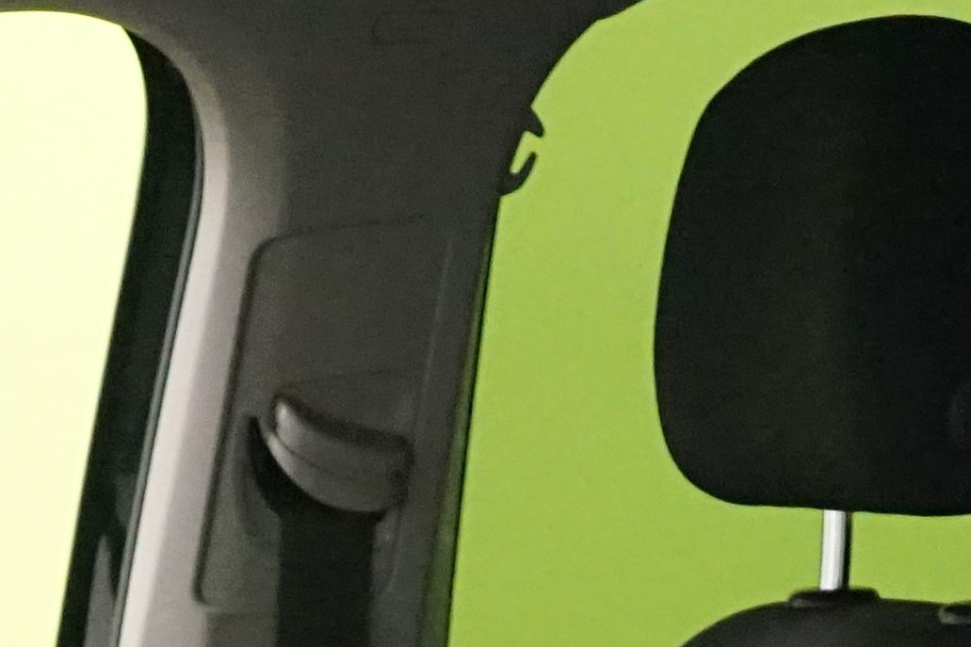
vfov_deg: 7.6
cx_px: 550
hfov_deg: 12.6
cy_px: 1810
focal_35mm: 163
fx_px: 4395
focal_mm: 28
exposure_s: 1/100
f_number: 3.5
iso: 6400
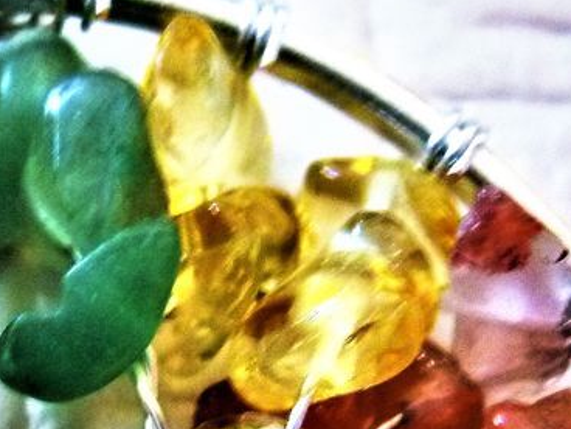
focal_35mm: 68
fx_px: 1122
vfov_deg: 20.8
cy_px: 445
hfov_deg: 26.7
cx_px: -22
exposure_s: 1/10
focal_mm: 4.5
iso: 400
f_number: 3.3
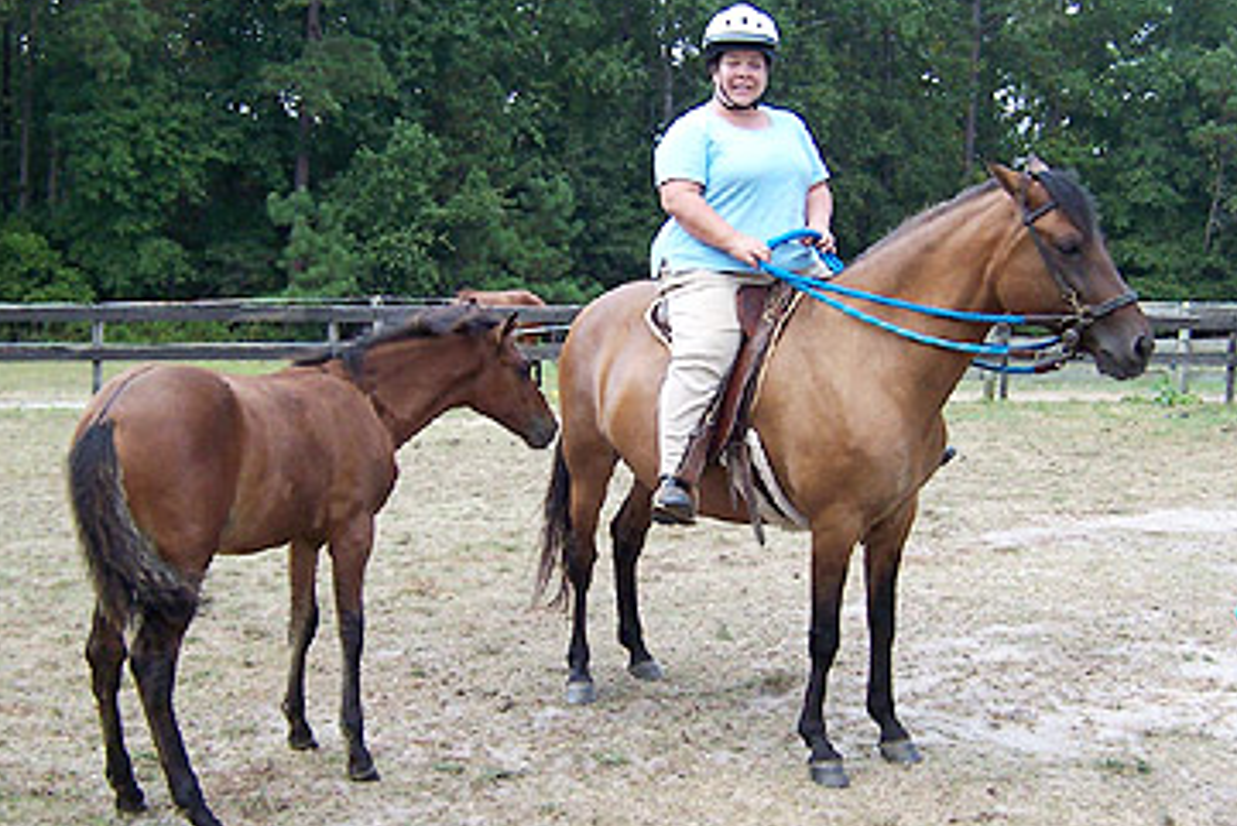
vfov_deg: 35.1
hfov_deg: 50.7
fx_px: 1306
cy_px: 423
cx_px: 622
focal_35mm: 38
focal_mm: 5.6
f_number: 3.4
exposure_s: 1/180
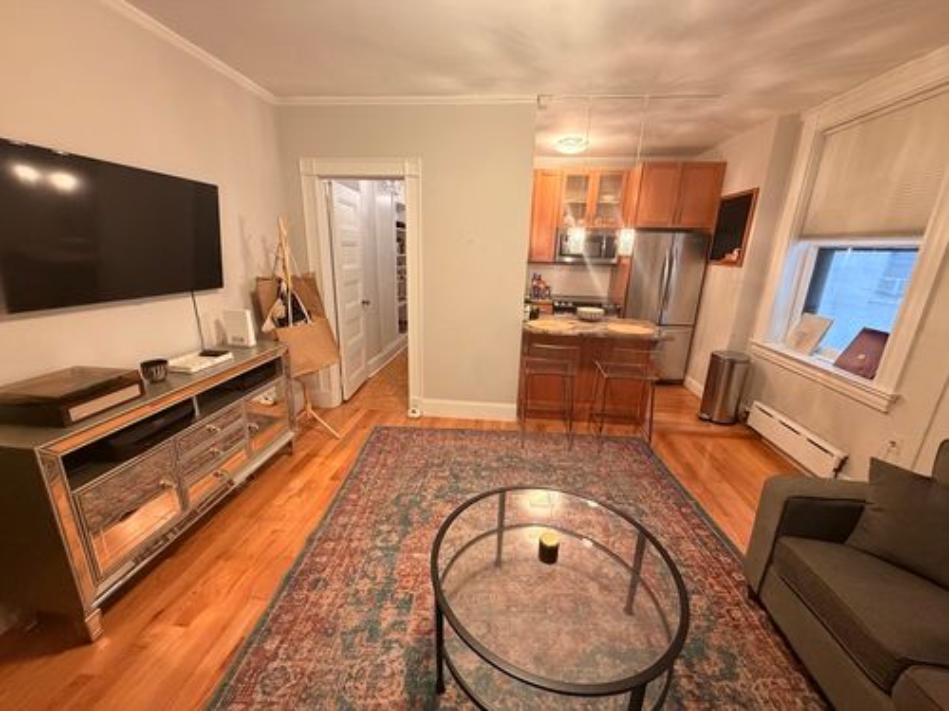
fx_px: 384
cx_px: 474
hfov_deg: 102.1
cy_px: 356
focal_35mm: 14
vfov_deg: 85.7
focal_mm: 2.22
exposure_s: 1/60
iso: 400
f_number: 2.2
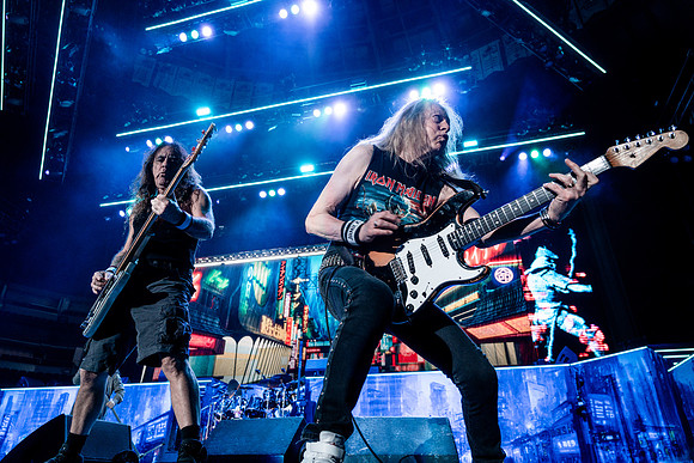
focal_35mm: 24
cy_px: 232
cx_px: 347
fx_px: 463
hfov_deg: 73.7
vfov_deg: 53.2
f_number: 4
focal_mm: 24
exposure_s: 1/250
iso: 1600
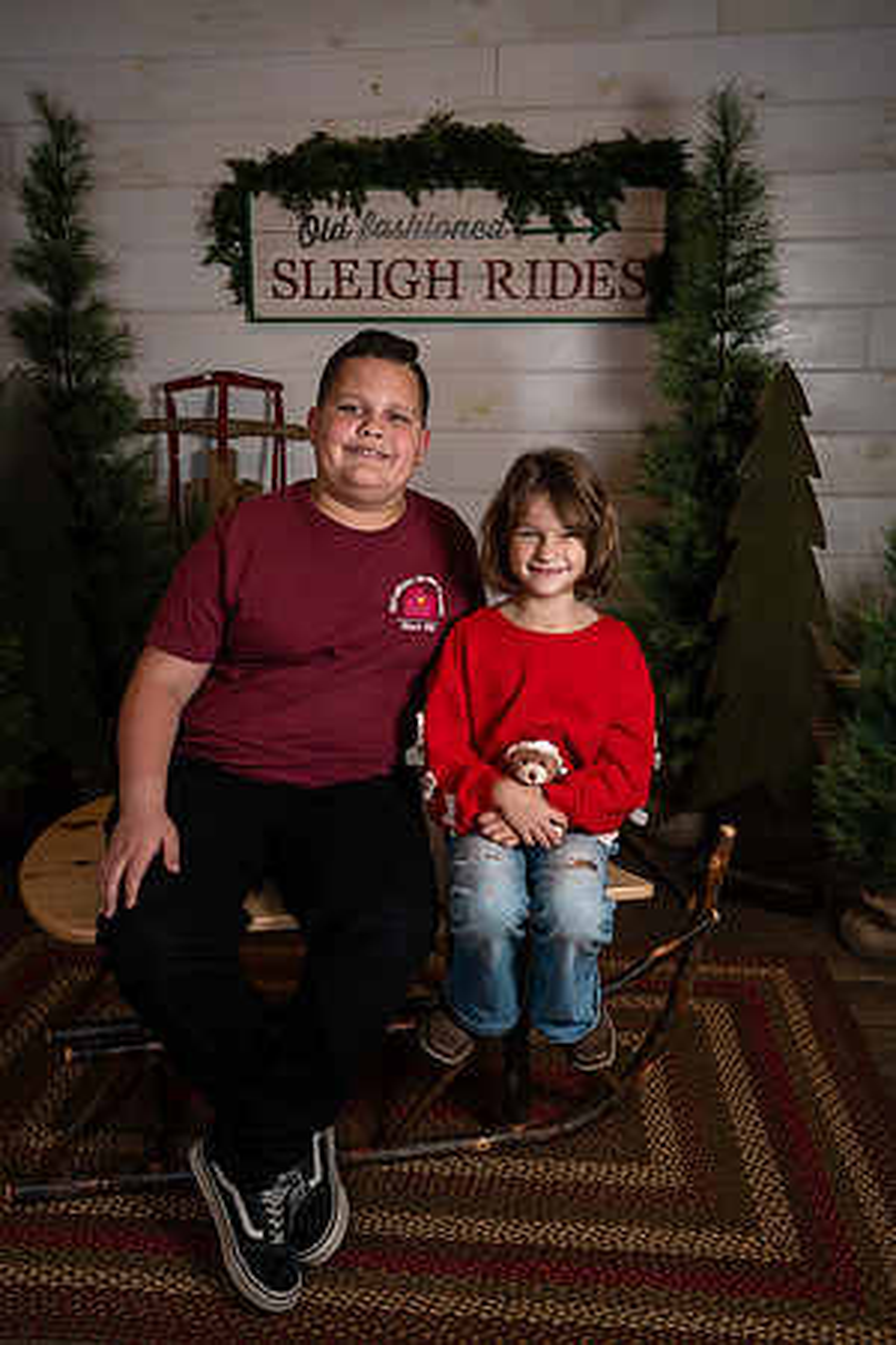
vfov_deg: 57.2
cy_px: 672
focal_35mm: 33
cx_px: 448
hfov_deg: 40.0
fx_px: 1232
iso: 400
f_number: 6.3
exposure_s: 1/250
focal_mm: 33
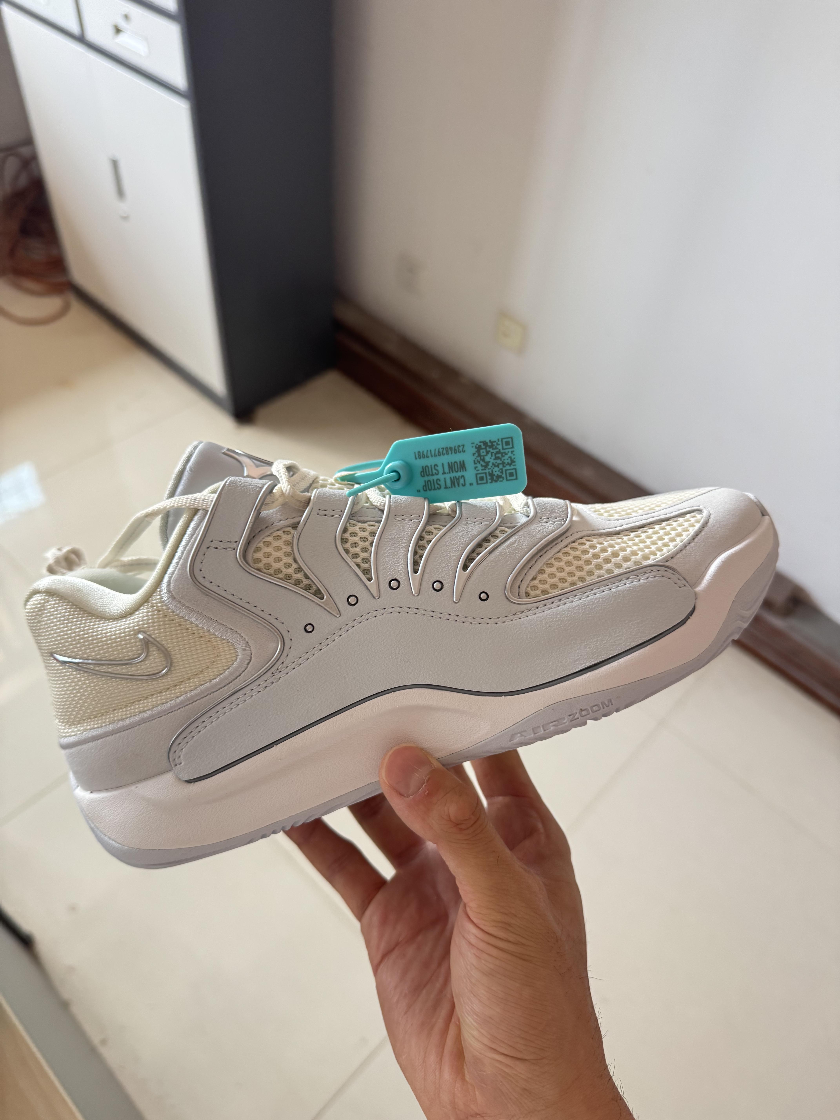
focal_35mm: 24
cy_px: 560
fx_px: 777
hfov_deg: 56.8
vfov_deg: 71.6
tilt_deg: -49.4
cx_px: 420
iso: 200
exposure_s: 1/121
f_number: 1.78
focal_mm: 6.76
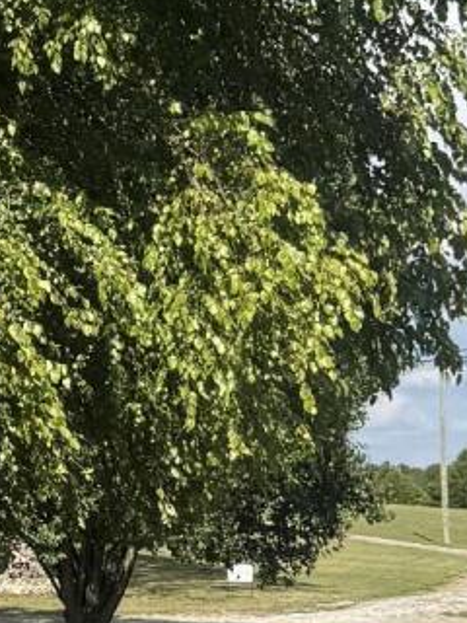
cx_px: -370
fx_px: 2698
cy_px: 317
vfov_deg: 13.2
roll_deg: +0.9
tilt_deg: +4.2
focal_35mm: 150
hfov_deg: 9.4
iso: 80
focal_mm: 6.76
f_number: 1.78
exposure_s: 1/3413
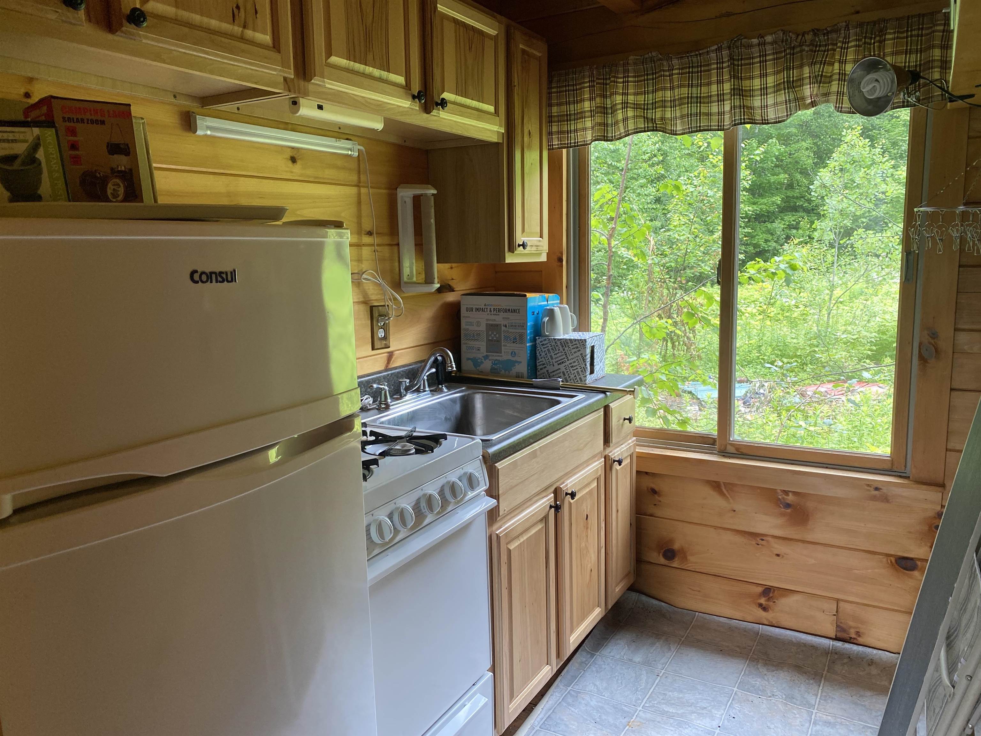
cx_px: 490
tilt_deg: -8.6
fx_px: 737
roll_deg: +1.1
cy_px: 368
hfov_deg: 67.3
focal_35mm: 26
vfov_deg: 53.1
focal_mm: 4.25
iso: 100
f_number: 1.8
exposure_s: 1/121
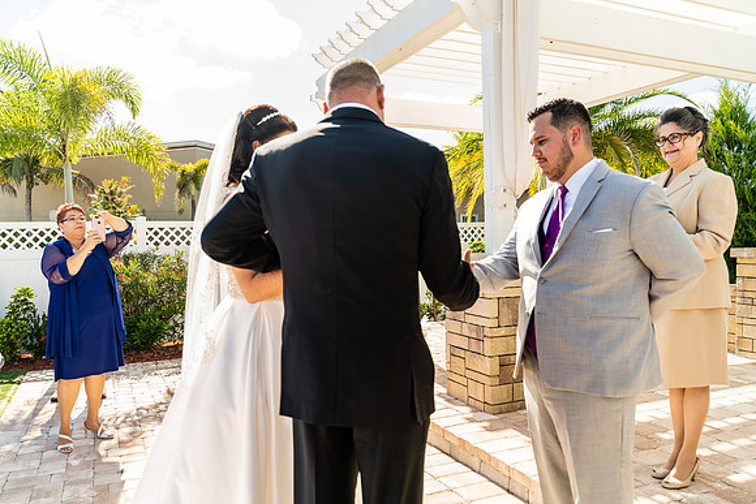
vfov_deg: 46.4
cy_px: 252
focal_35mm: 28
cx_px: 378
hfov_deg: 65.5
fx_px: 588
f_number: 4
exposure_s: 1/250
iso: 100
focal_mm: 28
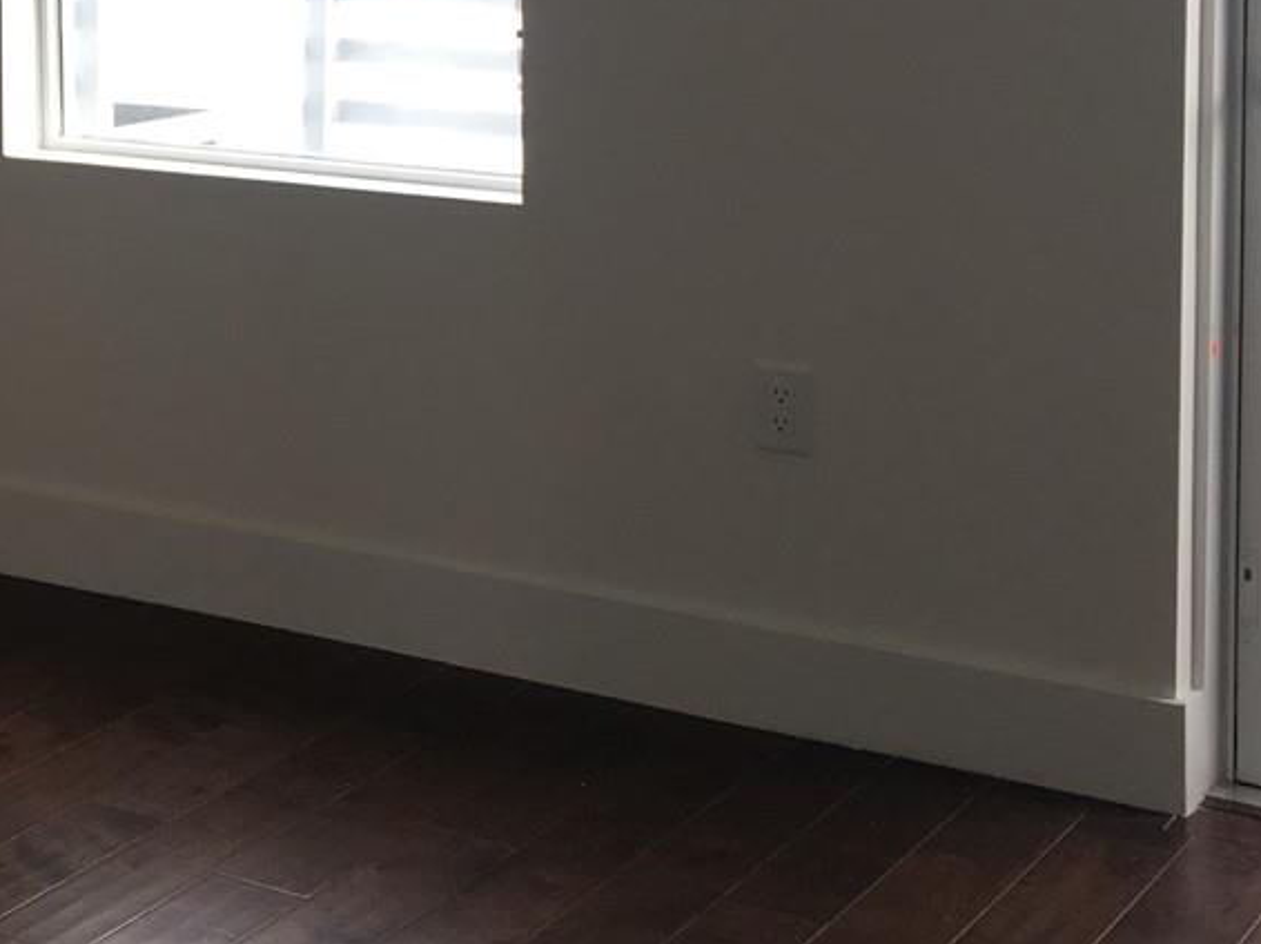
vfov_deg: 17.5
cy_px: -33
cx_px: -256
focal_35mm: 82
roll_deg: +1.1
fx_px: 2986
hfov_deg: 22.0
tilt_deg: -5.0
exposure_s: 1/60
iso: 25
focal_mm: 4.15
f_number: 2.2
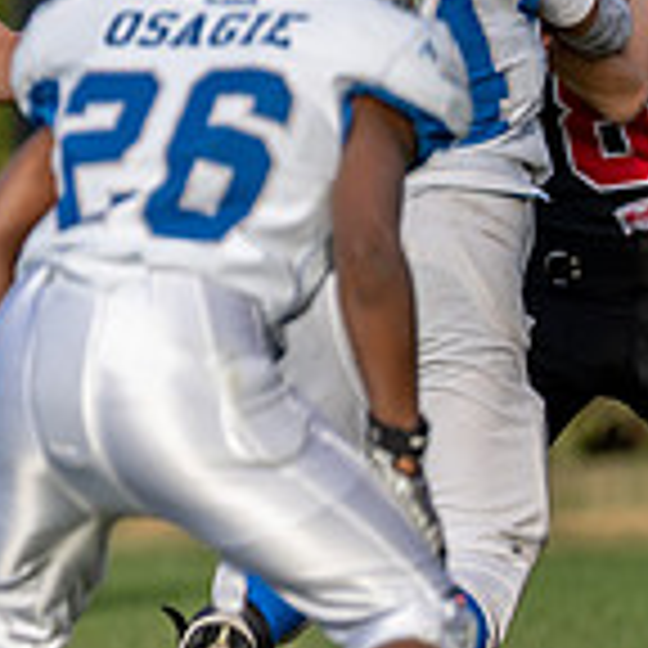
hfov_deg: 1.5
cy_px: 138
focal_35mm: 1142
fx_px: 24186
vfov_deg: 1.5
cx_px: -1003
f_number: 2.8
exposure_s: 1/1250
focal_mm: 200
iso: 100
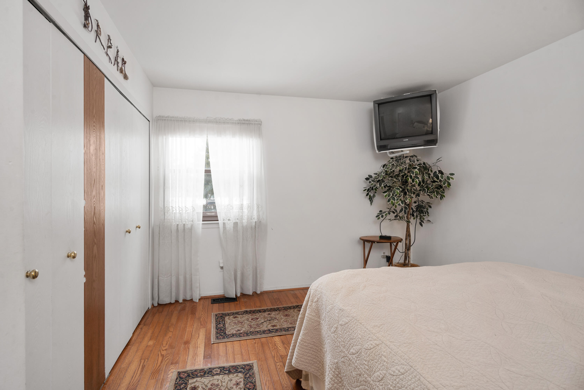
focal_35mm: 30
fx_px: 487
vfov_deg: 43.6
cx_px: 292
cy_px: 195
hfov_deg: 61.9
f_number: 9
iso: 320
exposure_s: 1/5
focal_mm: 30
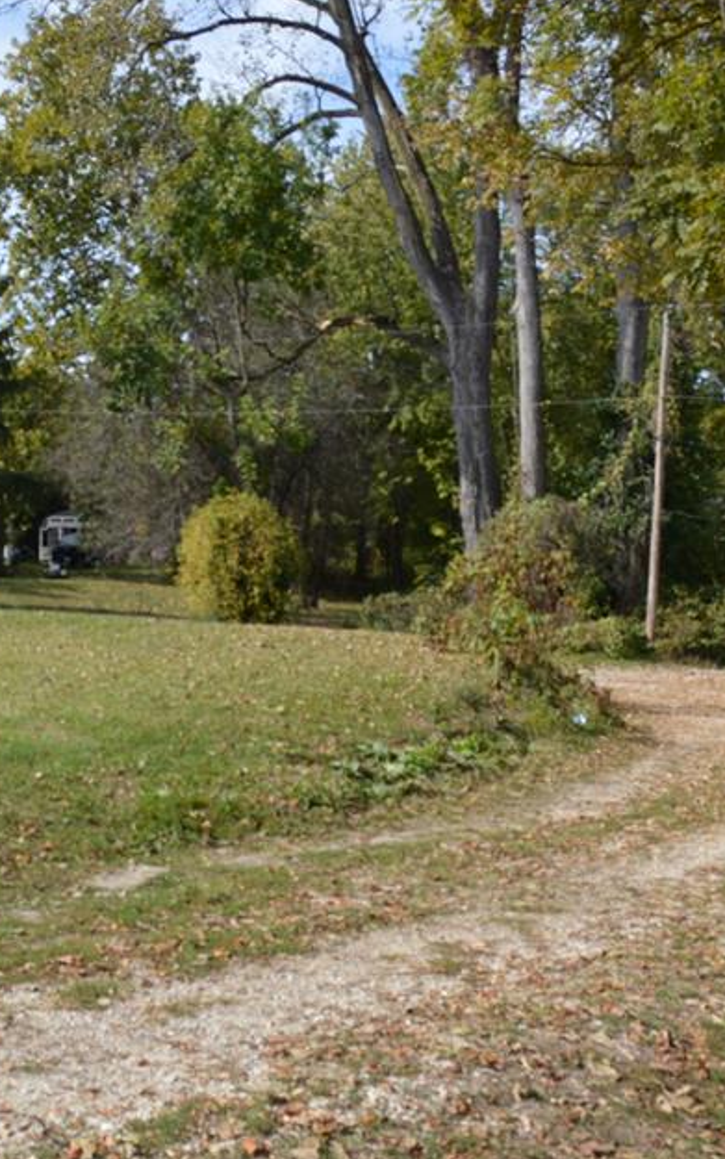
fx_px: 1422
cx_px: 180
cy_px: 582
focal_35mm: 45
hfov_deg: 28.2
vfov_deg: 44.4
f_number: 7.1
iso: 100
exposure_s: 1/200
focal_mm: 18
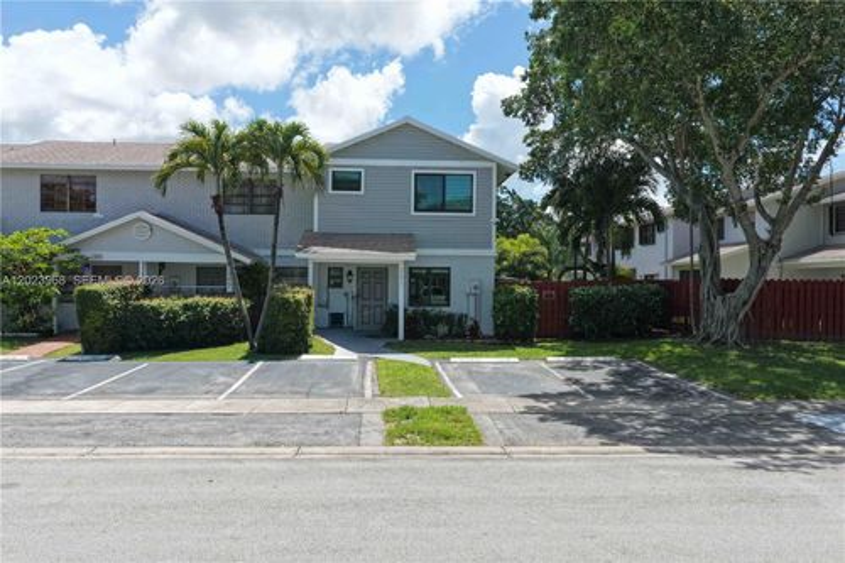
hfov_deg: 65.5
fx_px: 657
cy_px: 282
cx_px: 422
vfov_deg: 46.4
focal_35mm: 28
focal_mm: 14.45
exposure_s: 1/800
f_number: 4
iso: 200
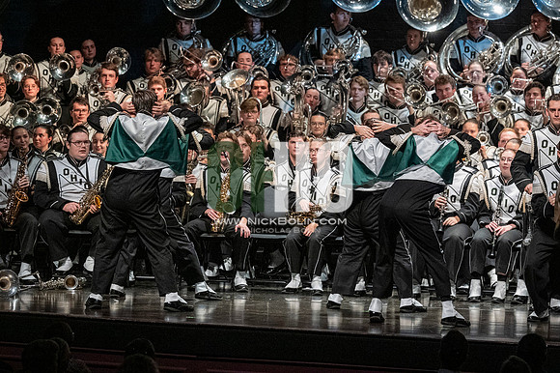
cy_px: 186
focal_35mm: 225
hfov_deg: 9.2
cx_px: 280
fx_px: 3498
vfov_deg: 6.1
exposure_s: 1/500
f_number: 4
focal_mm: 150
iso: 4000
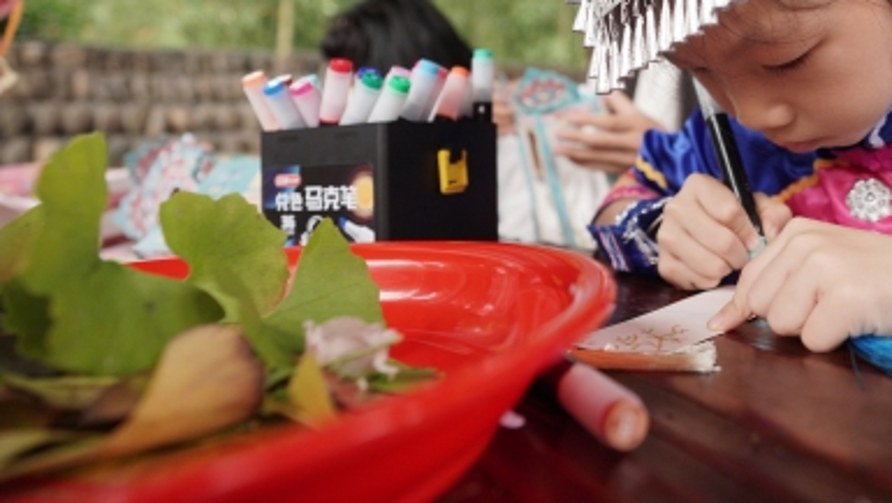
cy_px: 53
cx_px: 656
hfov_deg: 59.6
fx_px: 734
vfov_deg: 35.7
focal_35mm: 31
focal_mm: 19
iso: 640
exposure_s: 1/250
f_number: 2.8
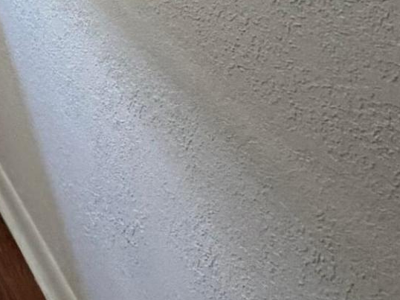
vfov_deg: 17.0
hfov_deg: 17.7
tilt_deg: -9.7
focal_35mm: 75
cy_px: -199
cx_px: -412
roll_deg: -1.4
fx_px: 866
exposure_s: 1/92
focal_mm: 2.22
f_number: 2.2
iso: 320
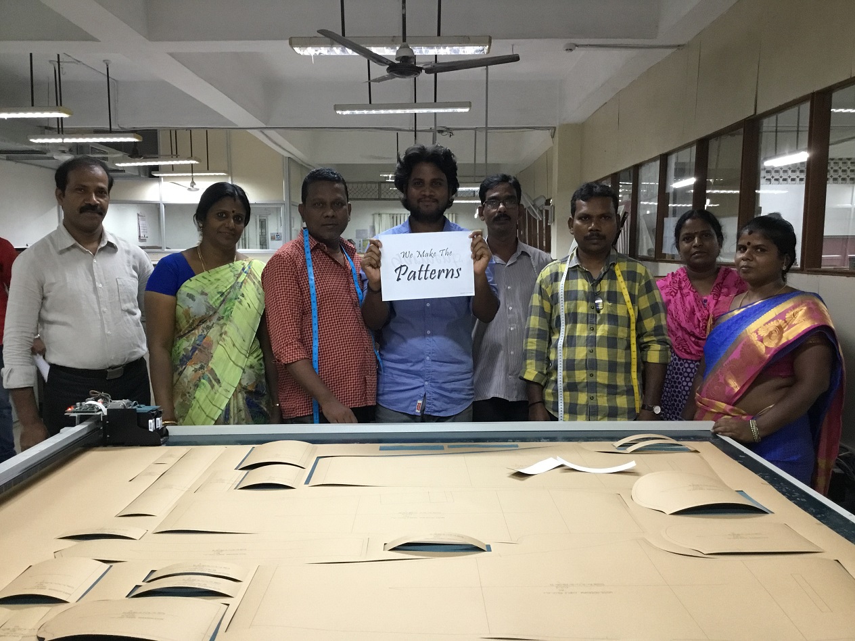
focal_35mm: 31
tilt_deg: -5.9
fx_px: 766
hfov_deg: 58.4
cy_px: 320
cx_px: 428
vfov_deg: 45.4
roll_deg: +0.3
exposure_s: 1/33
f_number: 2.4
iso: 200
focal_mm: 3.3
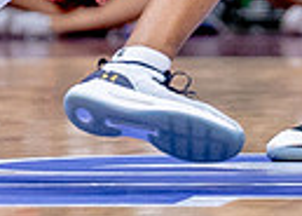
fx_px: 11984
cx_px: 441
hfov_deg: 1.4
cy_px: -320
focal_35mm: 1398
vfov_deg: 1.0
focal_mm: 200
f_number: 2.8
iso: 2500
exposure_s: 1/1000
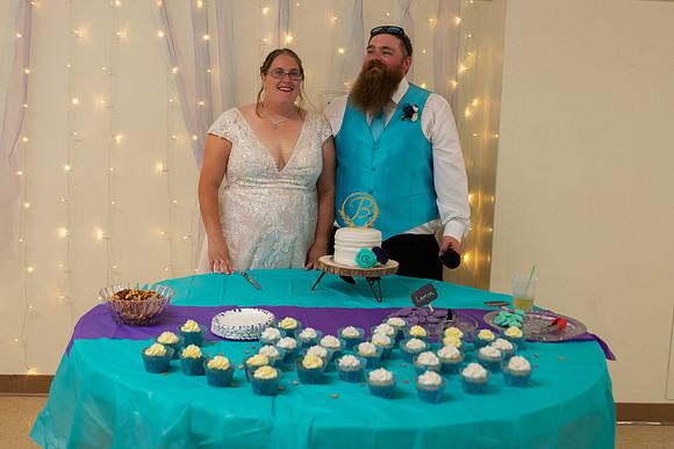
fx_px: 720
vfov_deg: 34.6
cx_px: 337
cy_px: 191
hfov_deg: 50.2
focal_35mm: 38
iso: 1000
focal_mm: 32
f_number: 3.5
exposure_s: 1/125
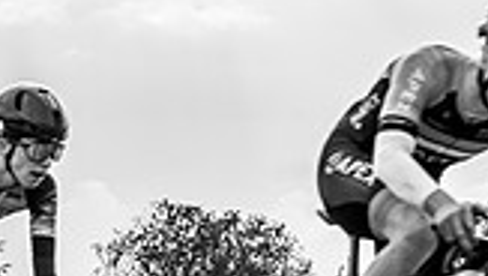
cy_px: 354
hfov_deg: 6.2
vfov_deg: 3.6
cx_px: -413
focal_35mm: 340
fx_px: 4403
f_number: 6.3
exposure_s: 1/500
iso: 200
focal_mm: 68
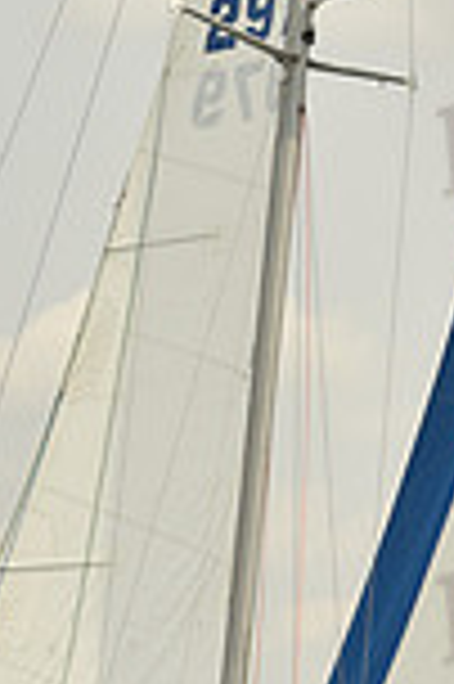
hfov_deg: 5.1
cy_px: 378
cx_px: 205
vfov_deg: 7.7
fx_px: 5062
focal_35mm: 267
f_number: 11
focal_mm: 70
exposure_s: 1/640
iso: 250
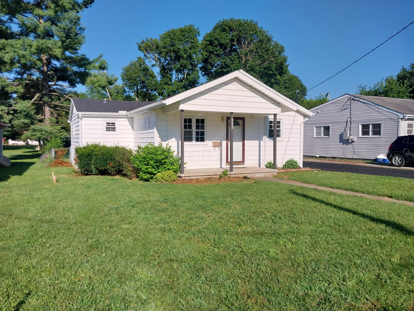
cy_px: 156
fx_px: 311
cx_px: 207
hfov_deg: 67.3
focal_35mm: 26
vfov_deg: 53.1
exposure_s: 1/1182
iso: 20
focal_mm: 4
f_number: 1.8
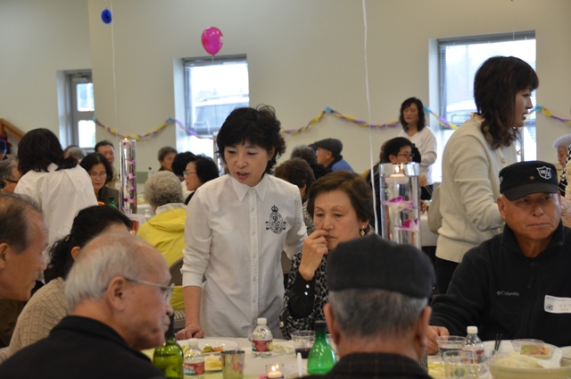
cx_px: 286
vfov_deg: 16.5
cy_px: 190
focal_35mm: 82
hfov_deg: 24.7
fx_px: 1306
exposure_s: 1/60
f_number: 4.8
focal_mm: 55
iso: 640
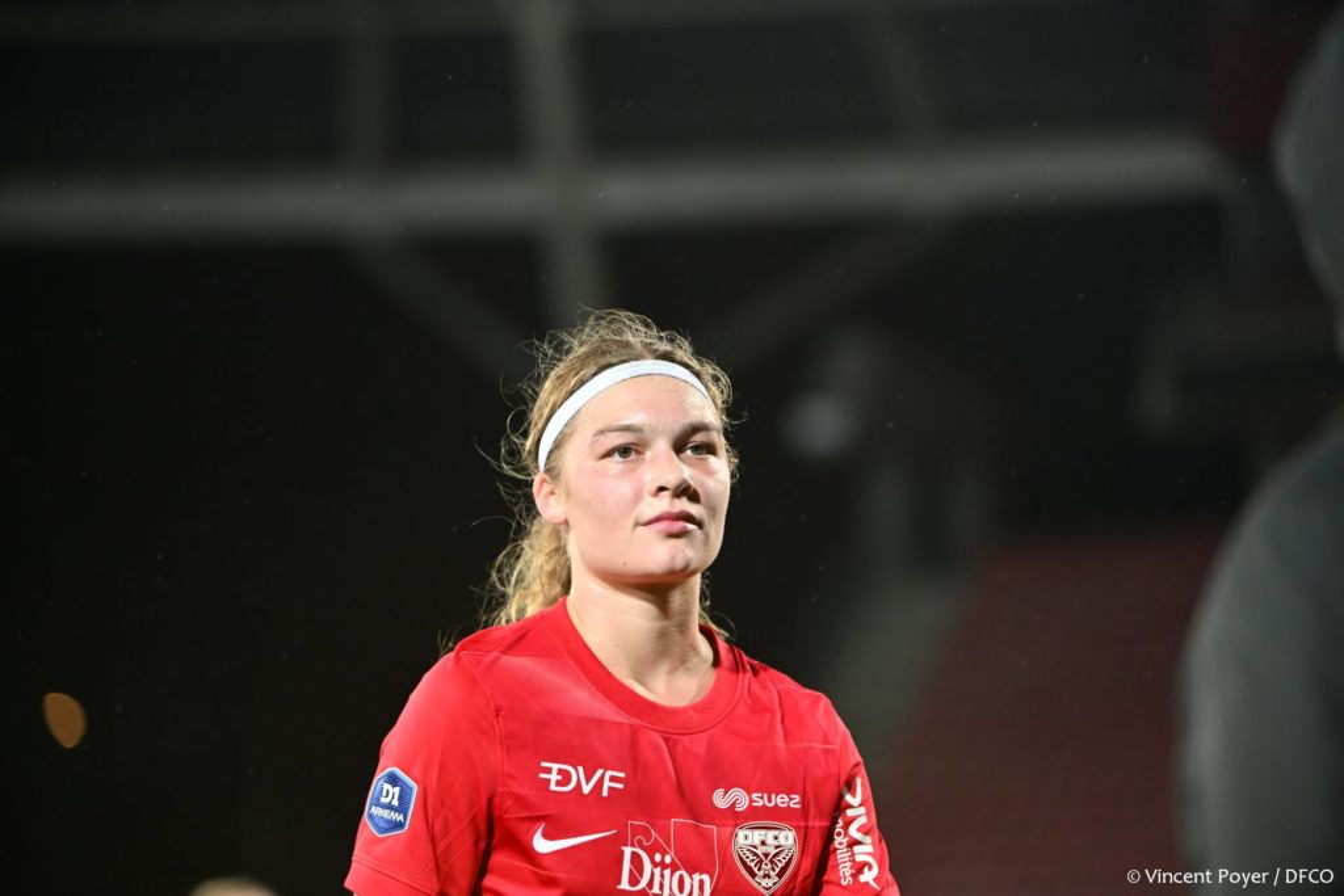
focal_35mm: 300
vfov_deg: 4.6
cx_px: 672
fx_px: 11201
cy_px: 448
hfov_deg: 6.9
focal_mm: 300
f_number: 4
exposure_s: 1/640
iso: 3200
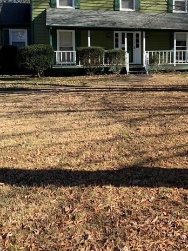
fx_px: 311
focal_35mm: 43
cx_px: 151
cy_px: 72
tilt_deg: -4.9
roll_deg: +0.4
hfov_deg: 32.7
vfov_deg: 42.9
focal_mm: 4.25
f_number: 1.8
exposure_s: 1/759
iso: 25
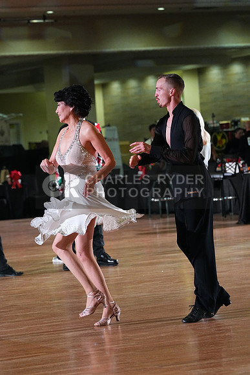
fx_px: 1603
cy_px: 188
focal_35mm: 154
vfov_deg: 13.3
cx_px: 125
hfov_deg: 8.9
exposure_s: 1/400
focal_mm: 154
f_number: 5.6
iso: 8000
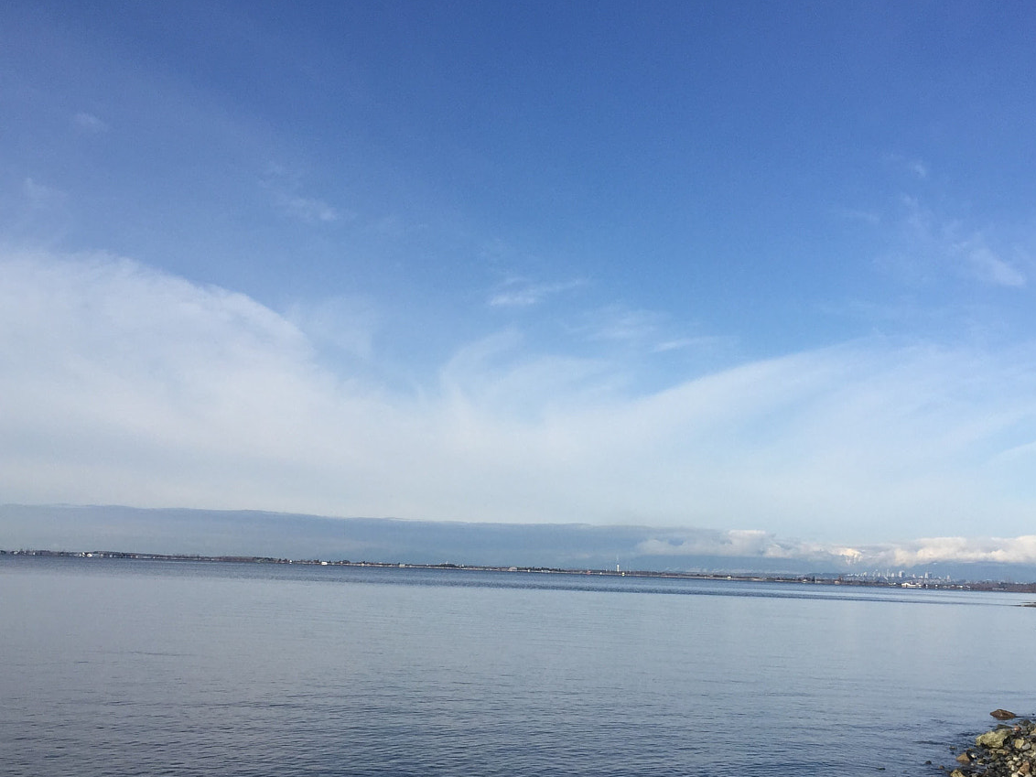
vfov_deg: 35.1
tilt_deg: +7.1
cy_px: 434
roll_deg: -2.9
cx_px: 527
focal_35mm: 41
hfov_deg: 45.8
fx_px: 1227
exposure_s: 1/2825
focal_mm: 4.15
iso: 32
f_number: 2.2
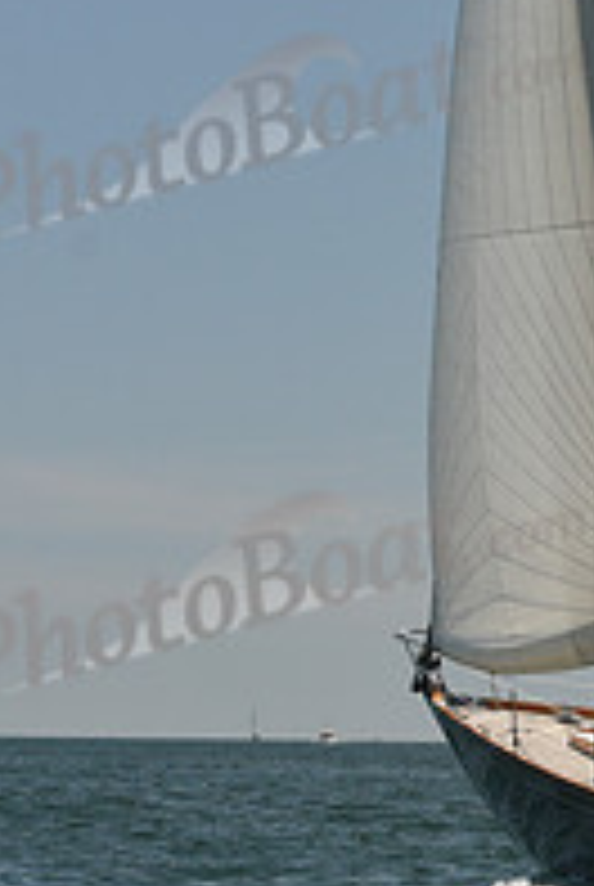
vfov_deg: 9.8
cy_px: -166
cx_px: 821
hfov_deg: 6.6
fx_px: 5080
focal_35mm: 206
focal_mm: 70
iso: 250
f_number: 6.3
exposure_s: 1/800
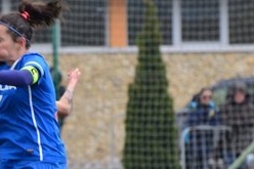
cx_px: -79
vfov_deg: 1.3
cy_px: 189
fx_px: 7502
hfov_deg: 1.9
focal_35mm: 1064
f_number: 5.3
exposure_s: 1/400
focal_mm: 220
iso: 200
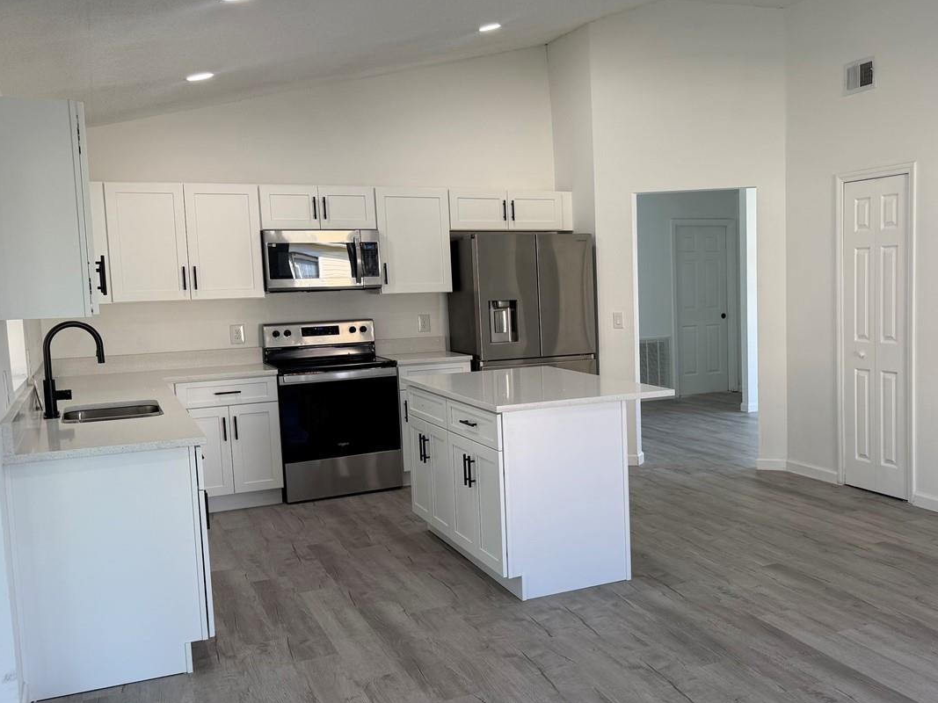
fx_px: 975
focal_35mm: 36
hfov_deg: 50.2
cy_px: 368
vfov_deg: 39.6
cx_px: 643
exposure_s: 1/121
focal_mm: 6.76
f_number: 1.78
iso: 64
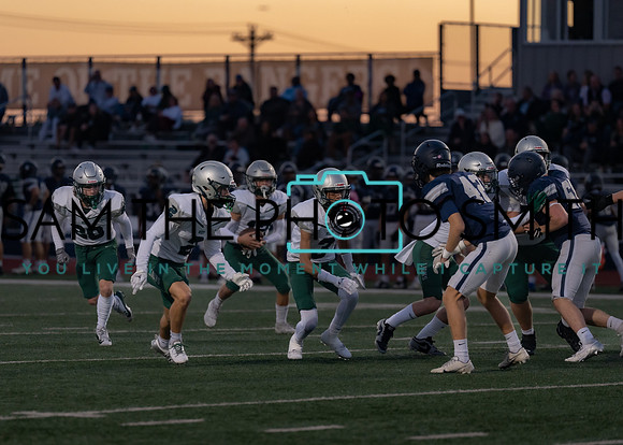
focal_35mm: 265
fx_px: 4681
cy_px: 226
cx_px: 290
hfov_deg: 7.6
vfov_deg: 5.4
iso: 1600
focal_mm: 200
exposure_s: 1/1250
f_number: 2.8
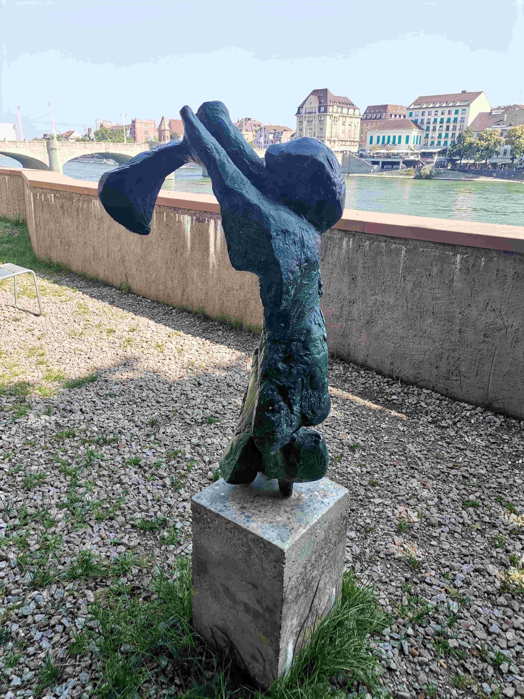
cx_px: 262
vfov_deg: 67.3
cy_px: 350
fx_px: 525
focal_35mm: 26
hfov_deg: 53.1
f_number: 1.8
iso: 50
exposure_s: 1/372
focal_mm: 4.75
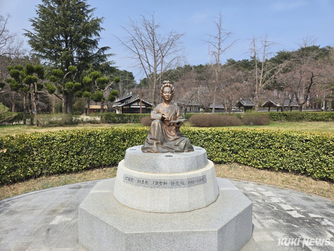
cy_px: 126
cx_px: 167
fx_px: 222
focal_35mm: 23
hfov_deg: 73.9
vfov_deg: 58.9
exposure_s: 1/3333
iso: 40
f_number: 1.8
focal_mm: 5.4
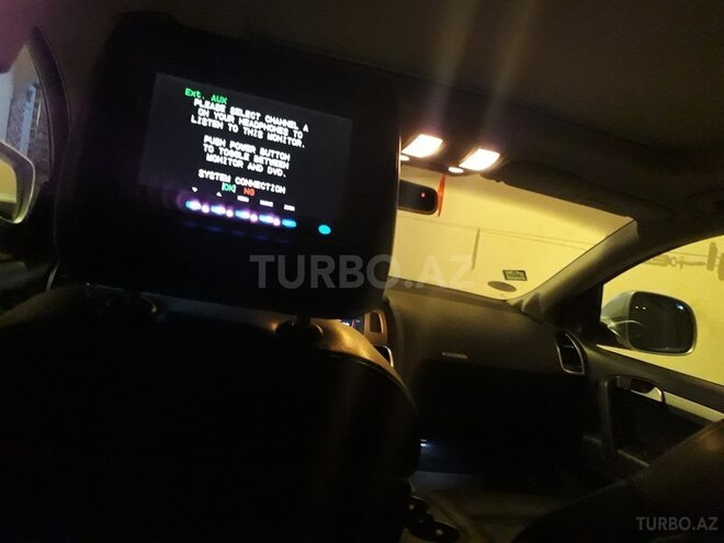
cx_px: 362
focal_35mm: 27
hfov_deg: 65.3
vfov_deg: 51.4
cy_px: 272
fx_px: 565
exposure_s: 1/17
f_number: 1.9
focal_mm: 3.6
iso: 800
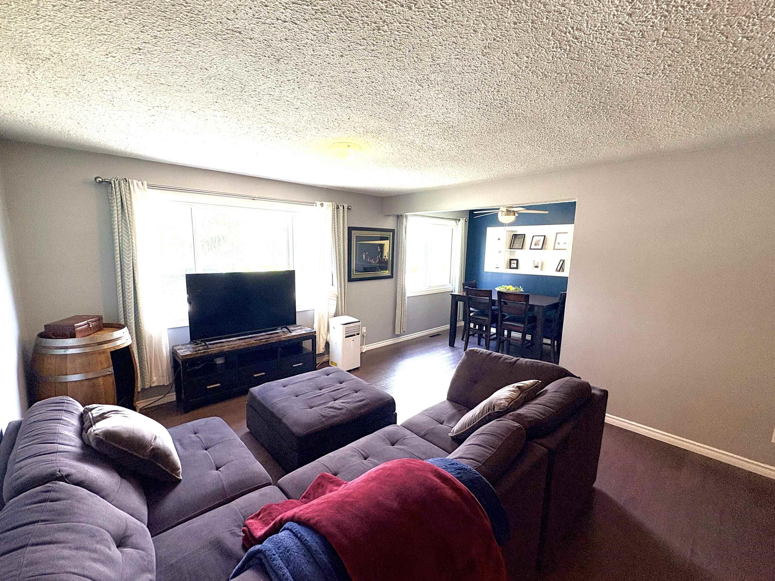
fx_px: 336
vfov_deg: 81.7
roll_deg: +0.0
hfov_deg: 98.1
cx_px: 377
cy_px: 300
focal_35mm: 15
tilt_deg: -7.8
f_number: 2.2
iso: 160
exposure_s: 1/99
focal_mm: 2.22
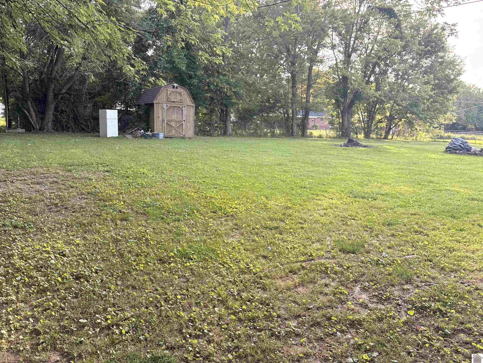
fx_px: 363
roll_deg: -2.3
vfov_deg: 53.1
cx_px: 242
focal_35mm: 26
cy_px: 182
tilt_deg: -8.9
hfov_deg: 67.3
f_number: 1.6
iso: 64
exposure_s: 1/314
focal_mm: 5.96
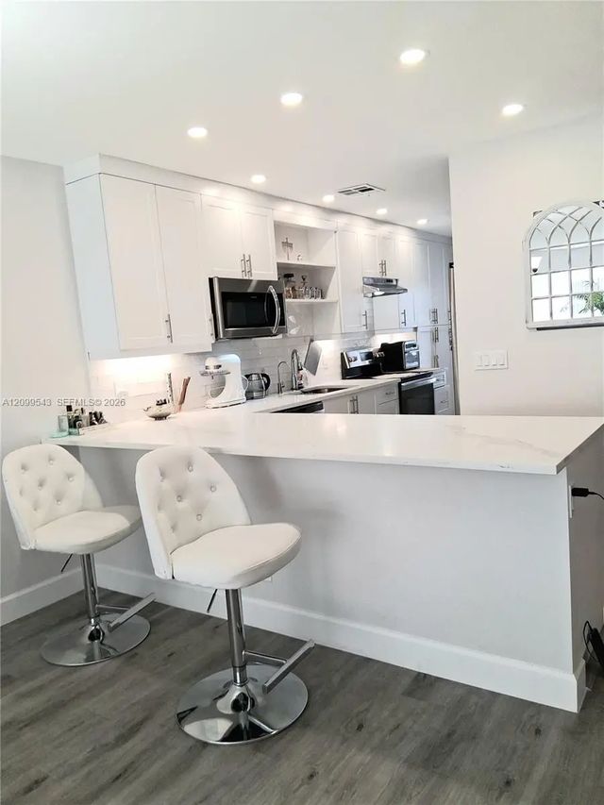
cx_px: 302
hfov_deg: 53.1
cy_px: 402
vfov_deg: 67.3
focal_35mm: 26
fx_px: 605
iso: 100
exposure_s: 1/120
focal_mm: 3.98
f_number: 1.8
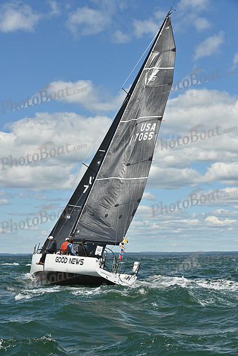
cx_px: 119
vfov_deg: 28.8
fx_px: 694
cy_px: 178
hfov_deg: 19.5
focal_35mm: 70
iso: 320
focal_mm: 70
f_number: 8
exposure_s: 1/1600
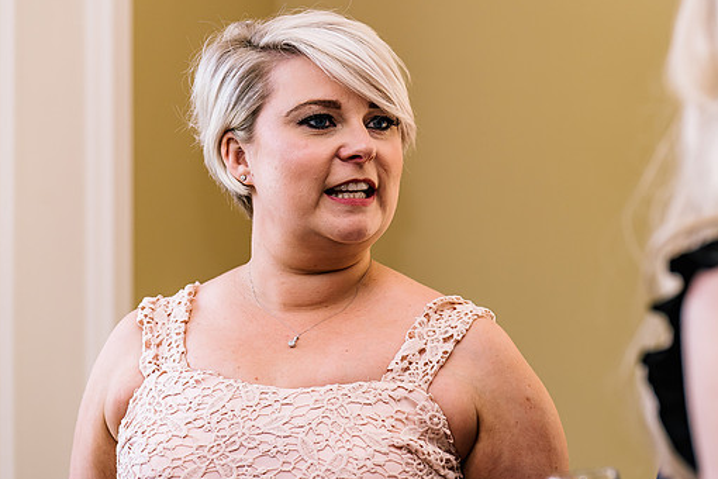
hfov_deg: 14.2
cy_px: 209
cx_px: 403
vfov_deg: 9.5
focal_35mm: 145
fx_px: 2892
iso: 800
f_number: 4.5
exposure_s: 1/200
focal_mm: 123
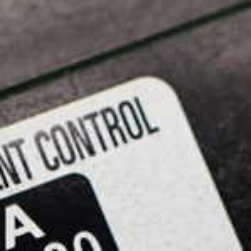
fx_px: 878
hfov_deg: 15.9
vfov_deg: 15.4
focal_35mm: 107
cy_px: 334
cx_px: -7
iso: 800
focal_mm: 5.4
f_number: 2.3
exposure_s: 1/125
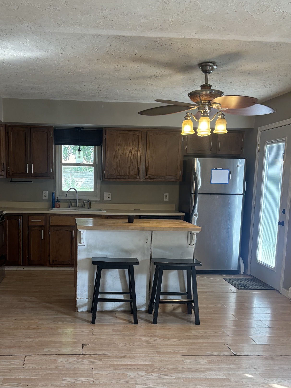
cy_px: 242
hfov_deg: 38.3
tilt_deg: -9.3
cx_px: 100
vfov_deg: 49.7
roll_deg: -3.0
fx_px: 415
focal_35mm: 37
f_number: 1.6
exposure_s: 1/120
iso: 125
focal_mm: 5.96
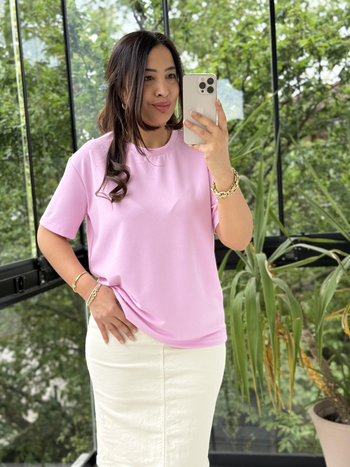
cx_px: 175
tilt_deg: -21.4
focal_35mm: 48
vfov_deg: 39.7
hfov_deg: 30.3
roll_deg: +4.7
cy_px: 234
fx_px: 647
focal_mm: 6.76
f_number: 1.78
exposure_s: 1/363
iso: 100
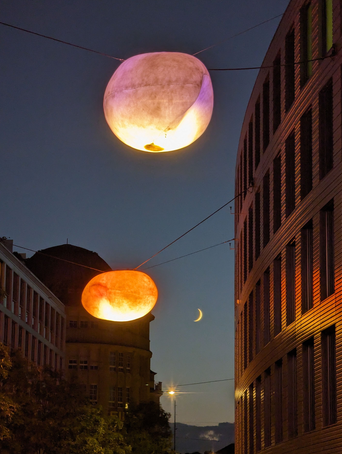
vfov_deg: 16.9
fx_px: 1524
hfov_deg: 12.8
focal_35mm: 116
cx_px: 169
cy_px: 232
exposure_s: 1/33.4
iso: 177
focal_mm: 19
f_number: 3.5
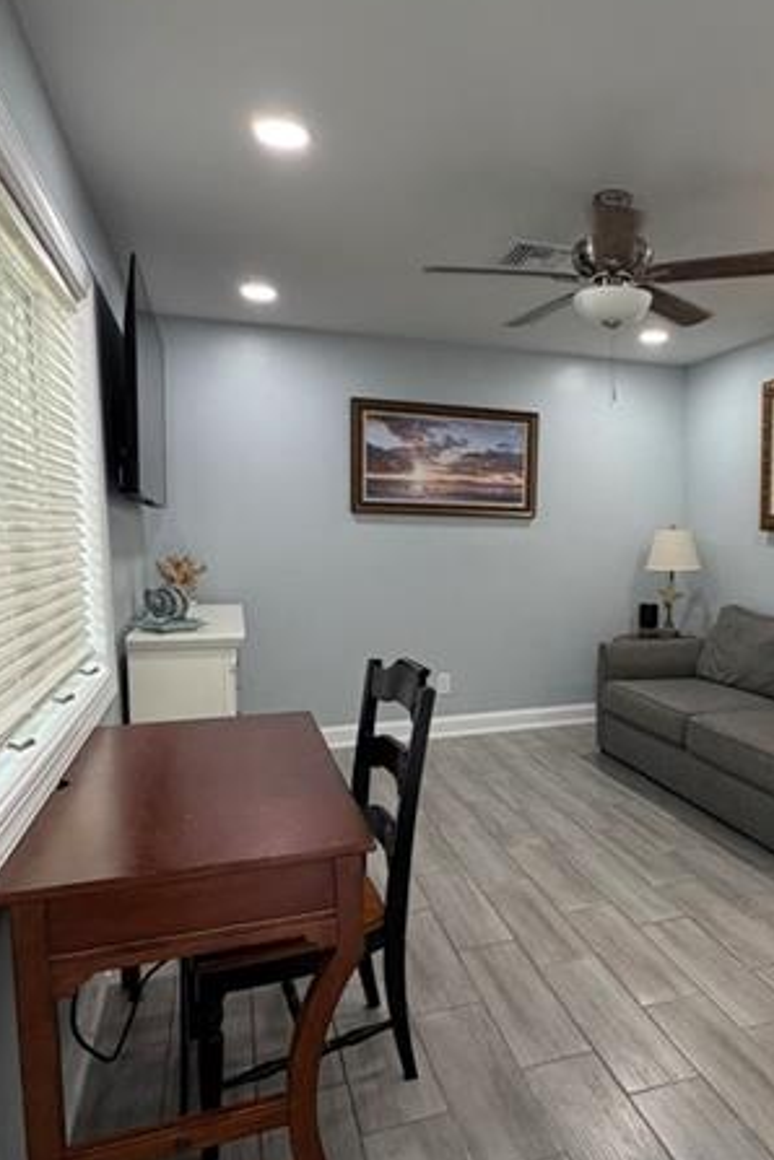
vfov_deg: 71.4
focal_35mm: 25
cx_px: 551
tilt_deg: -6.6
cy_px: 628
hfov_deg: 49.8
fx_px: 806
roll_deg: -0.4
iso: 250
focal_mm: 2.22
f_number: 2.2
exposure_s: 1/120
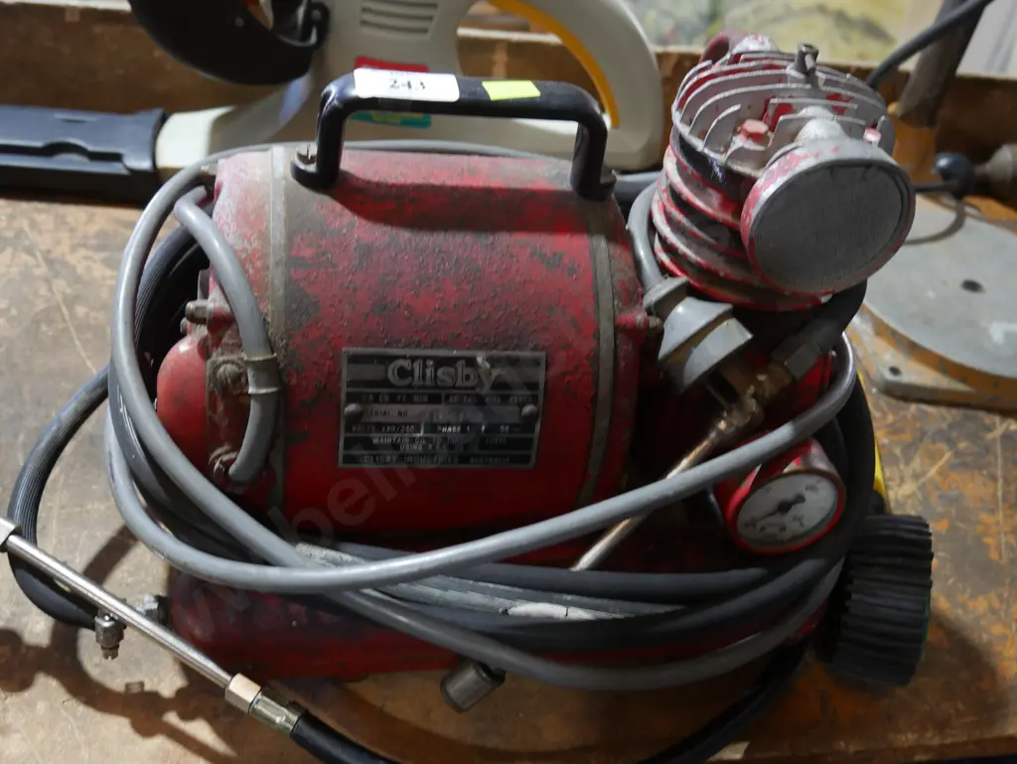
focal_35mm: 40
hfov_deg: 46.8
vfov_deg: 36.0
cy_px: 382
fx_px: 1176
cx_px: 508
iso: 640
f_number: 4.4
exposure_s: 1/60
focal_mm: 20
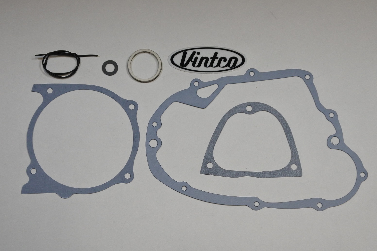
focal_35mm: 49
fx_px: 513
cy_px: 126
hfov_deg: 40.3
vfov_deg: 27.5
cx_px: 188
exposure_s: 1/125
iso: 450
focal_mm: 18.4
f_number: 4.5
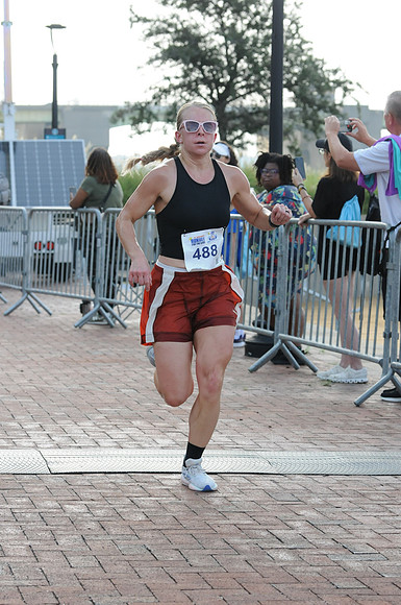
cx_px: 200
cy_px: 302
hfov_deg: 11.4
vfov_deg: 17.1
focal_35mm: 120
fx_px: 2011
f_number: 5.6
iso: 800
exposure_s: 1/800
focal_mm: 80
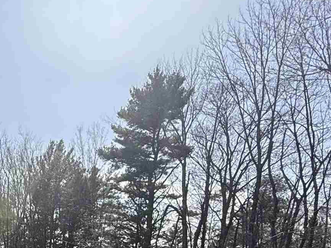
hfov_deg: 32.3
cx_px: -56
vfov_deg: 23.6
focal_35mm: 50
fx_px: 478
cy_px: 365
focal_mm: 2.22
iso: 50
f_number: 2.2
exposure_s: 1/1167
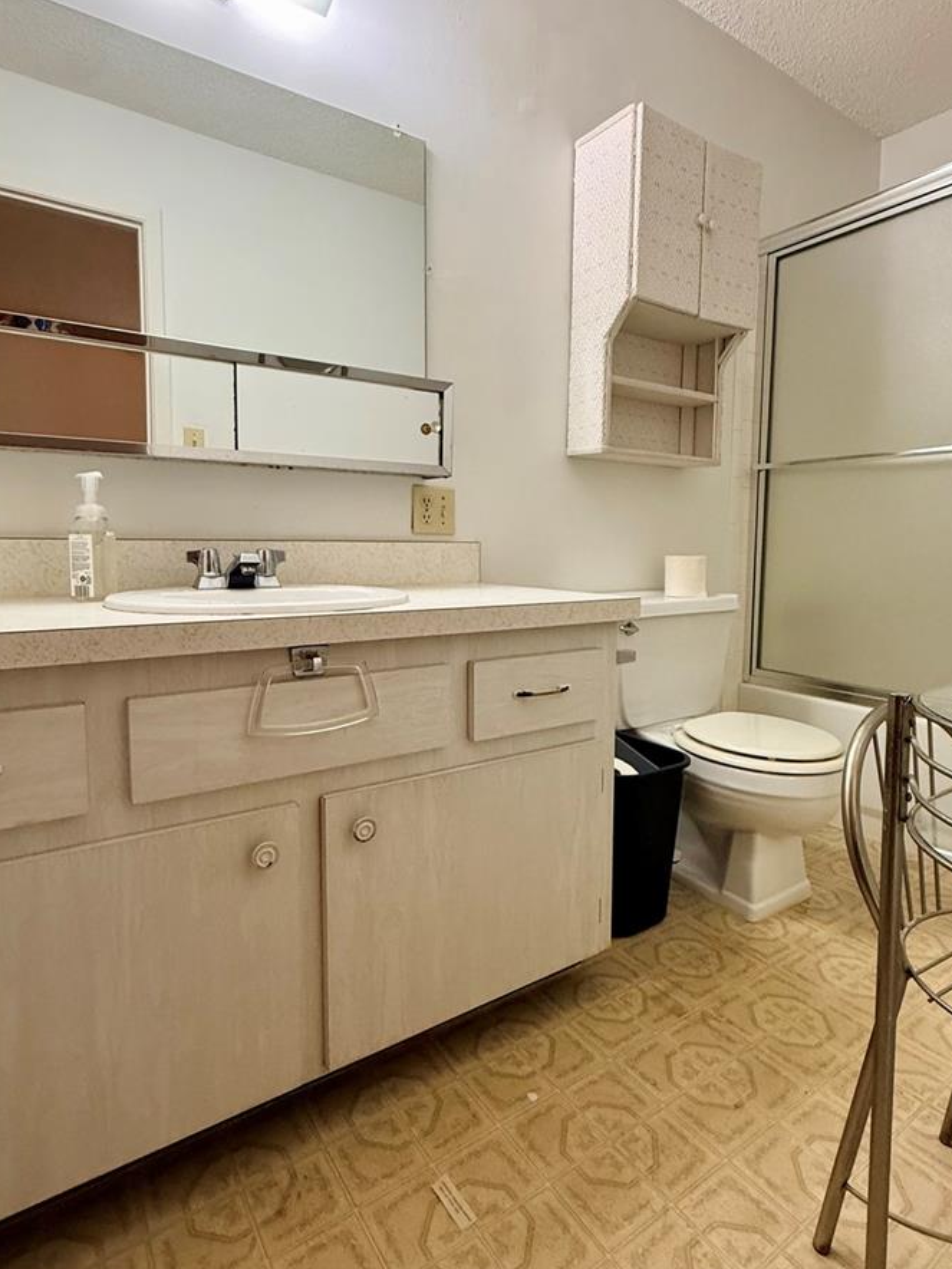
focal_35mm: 19
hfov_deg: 68.7
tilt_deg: -3.7
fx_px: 697
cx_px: 494
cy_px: 603
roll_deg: -2.2
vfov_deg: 84.6
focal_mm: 2.22
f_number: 2.2
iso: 200
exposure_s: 1/60
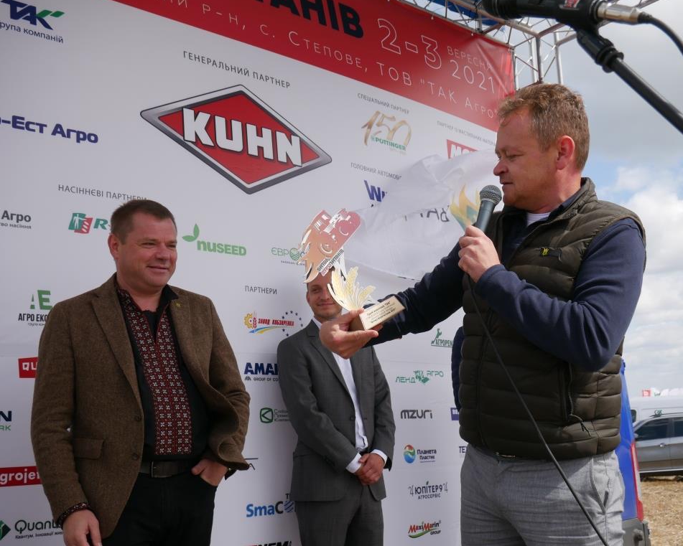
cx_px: 367
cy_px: 271
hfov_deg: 43.8
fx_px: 849
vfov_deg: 35.7
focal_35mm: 42
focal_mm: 20
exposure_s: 1/640
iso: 200
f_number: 5.6
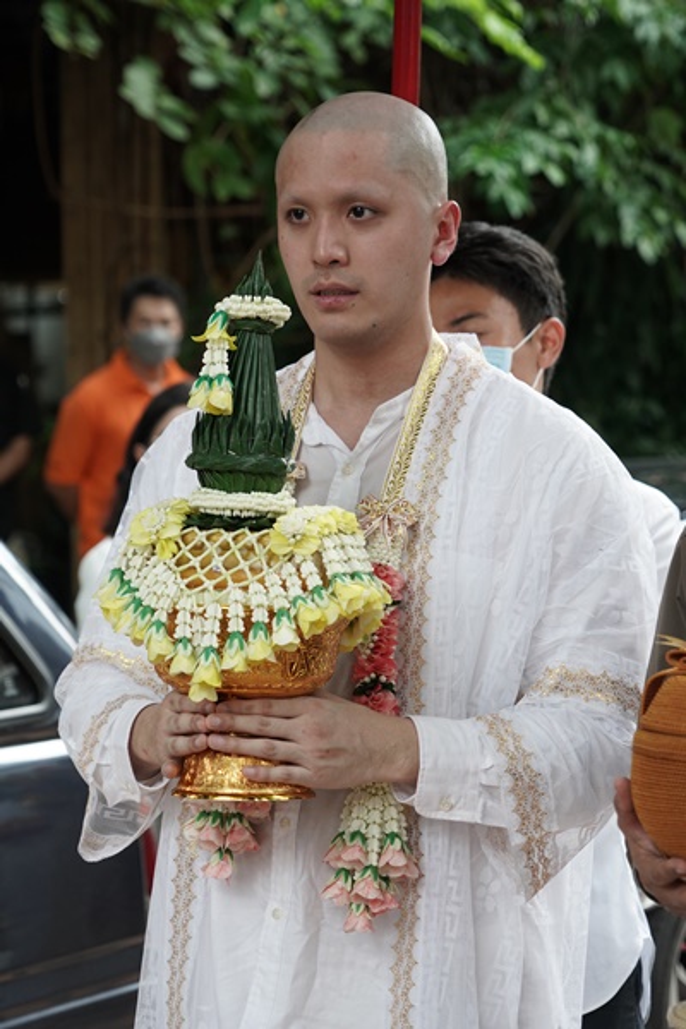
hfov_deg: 12.2
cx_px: 343
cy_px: 514
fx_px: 3201
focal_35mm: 112
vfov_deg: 18.3
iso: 1250
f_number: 6.3
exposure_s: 1/200
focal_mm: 112
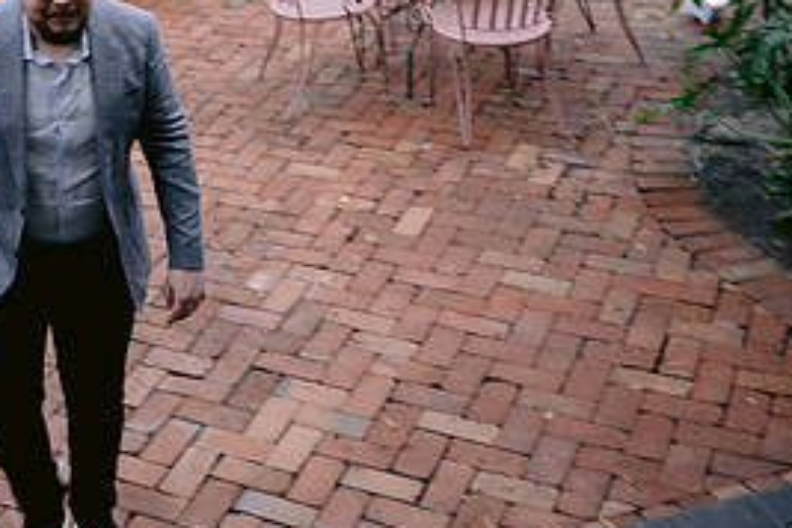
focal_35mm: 76
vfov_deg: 17.5
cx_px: 59
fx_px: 1672
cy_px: 1
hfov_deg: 25.7
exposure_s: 1/60
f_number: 2.5
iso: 400
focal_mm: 35
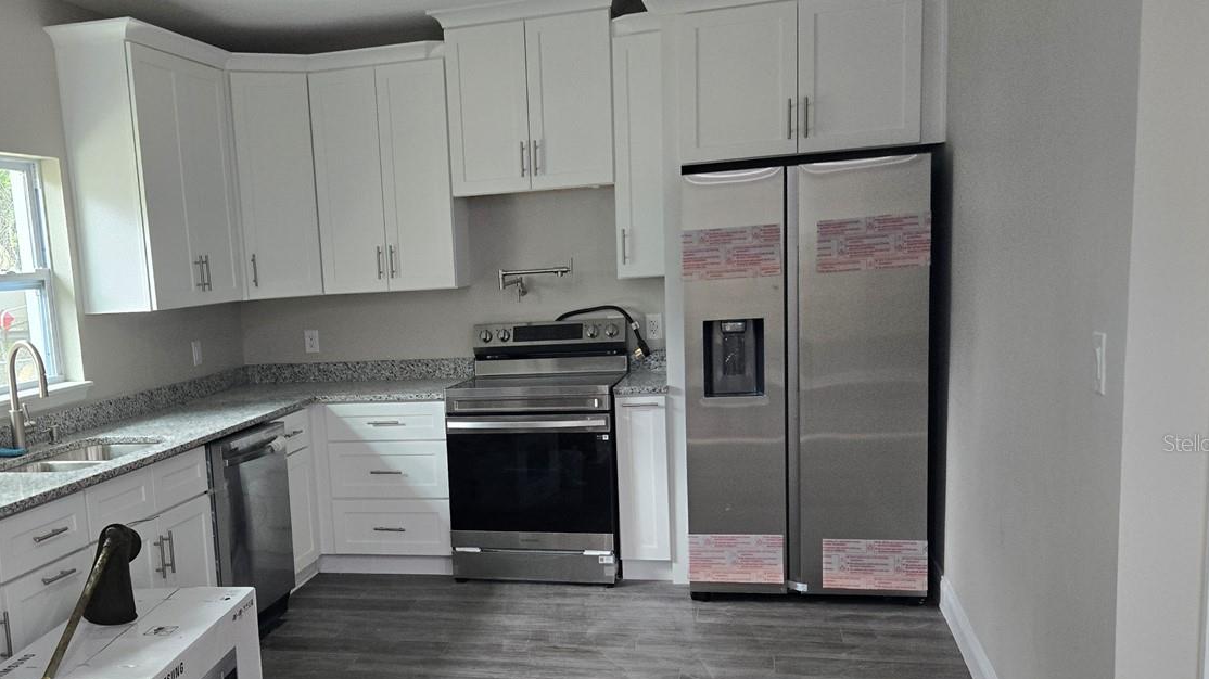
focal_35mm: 36
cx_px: 397
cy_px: 443
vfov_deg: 32.6
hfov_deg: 54.1
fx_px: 1154
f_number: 1.8
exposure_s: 1/120
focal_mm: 5.4
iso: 320
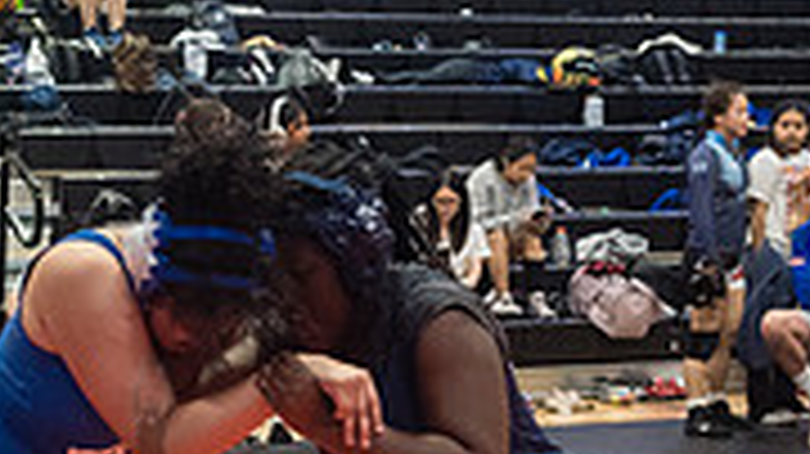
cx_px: 148
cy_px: 425
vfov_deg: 9.6
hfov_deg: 17.0
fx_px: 2683
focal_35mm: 125
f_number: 3.2
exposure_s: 1/400
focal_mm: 35
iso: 5000
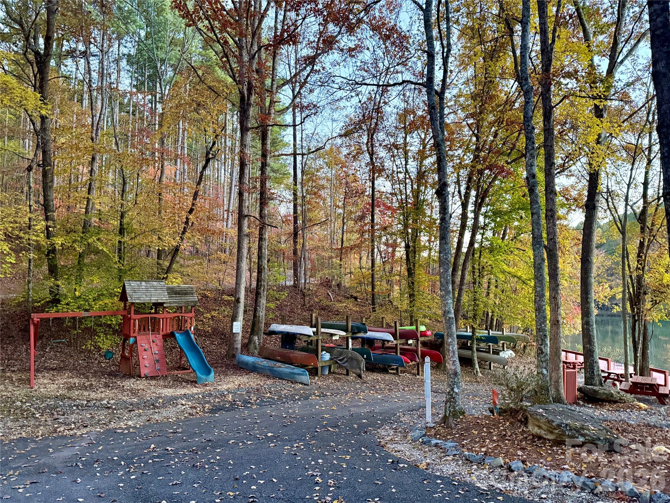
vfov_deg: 56.8
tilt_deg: +4.0
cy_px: 252
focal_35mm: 24
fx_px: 465
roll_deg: +0.0
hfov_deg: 71.6
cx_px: 335
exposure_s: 1/47
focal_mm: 6.76
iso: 800
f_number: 1.78
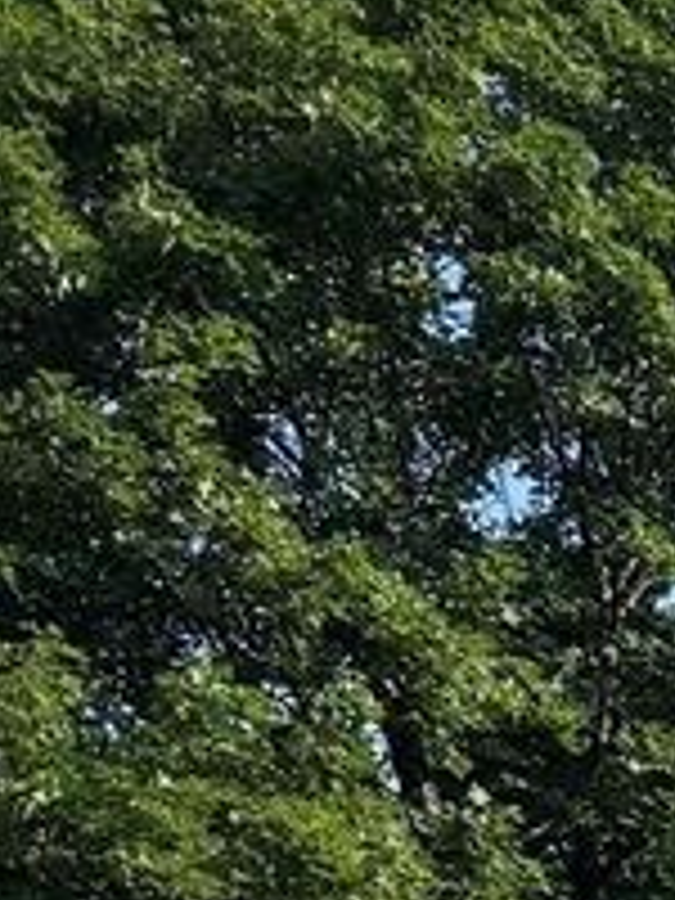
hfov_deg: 7.6
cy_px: 2374
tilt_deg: -1.6
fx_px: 4264
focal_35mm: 164
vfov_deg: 10.0
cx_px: 2196
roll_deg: +0.7
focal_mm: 6.76
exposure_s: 1/2710
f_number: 1.78
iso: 80
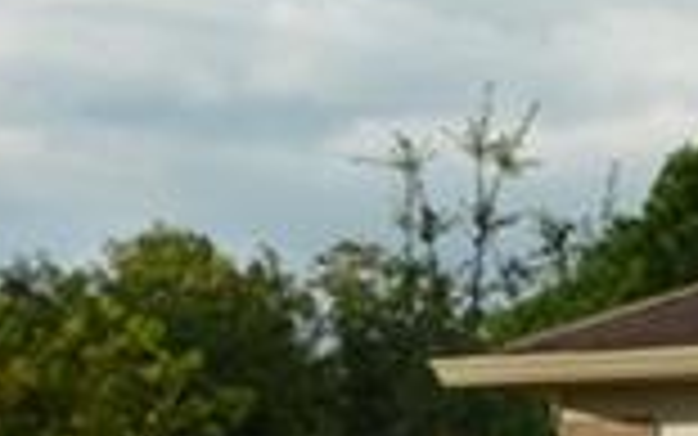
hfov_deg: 7.5
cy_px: 524
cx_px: 2162
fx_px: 4605
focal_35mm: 242
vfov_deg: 5.4
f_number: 8
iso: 100
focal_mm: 24
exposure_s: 1/250
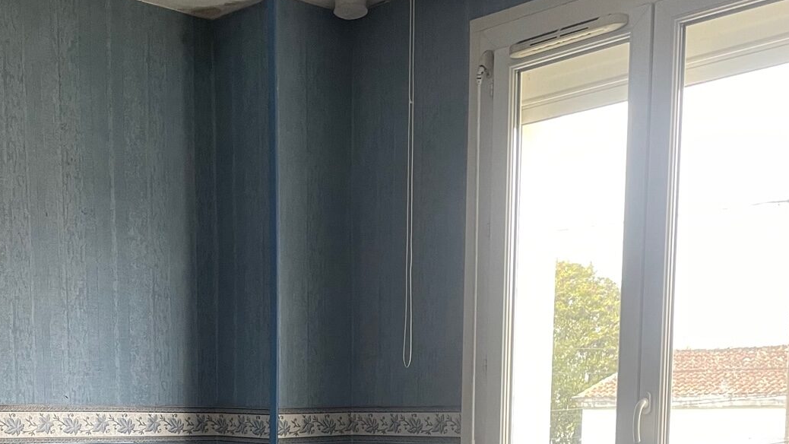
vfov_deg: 20.3
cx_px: 296
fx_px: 1151
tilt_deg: -6.4
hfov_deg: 37.6
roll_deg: -0.2
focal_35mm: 55
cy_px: 543
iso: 160
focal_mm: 4.2
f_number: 1.6
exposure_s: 1/60
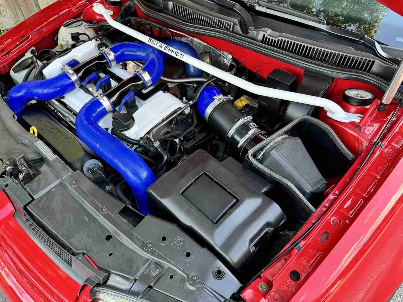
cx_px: 202
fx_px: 279
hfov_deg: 71.6
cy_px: 151
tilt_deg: -45.4
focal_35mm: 24
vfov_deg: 56.8
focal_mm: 6.76
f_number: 1.78
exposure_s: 1/121
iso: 100
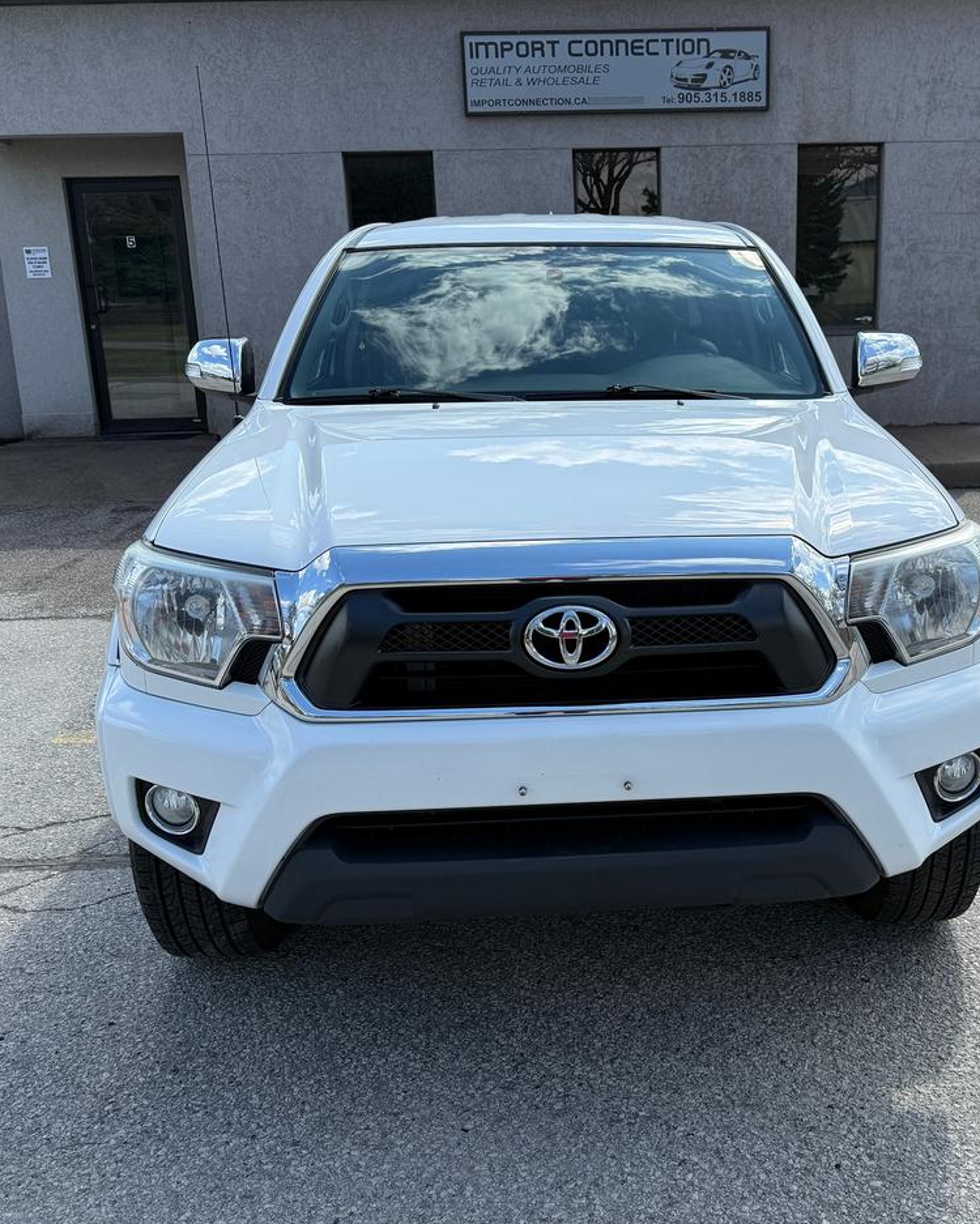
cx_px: 630
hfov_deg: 45.3
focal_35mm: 32
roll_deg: +0.9
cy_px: 611
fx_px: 1160
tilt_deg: -14.8
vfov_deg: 55.7
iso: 80
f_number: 1.78
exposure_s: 1/3279
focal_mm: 6.76
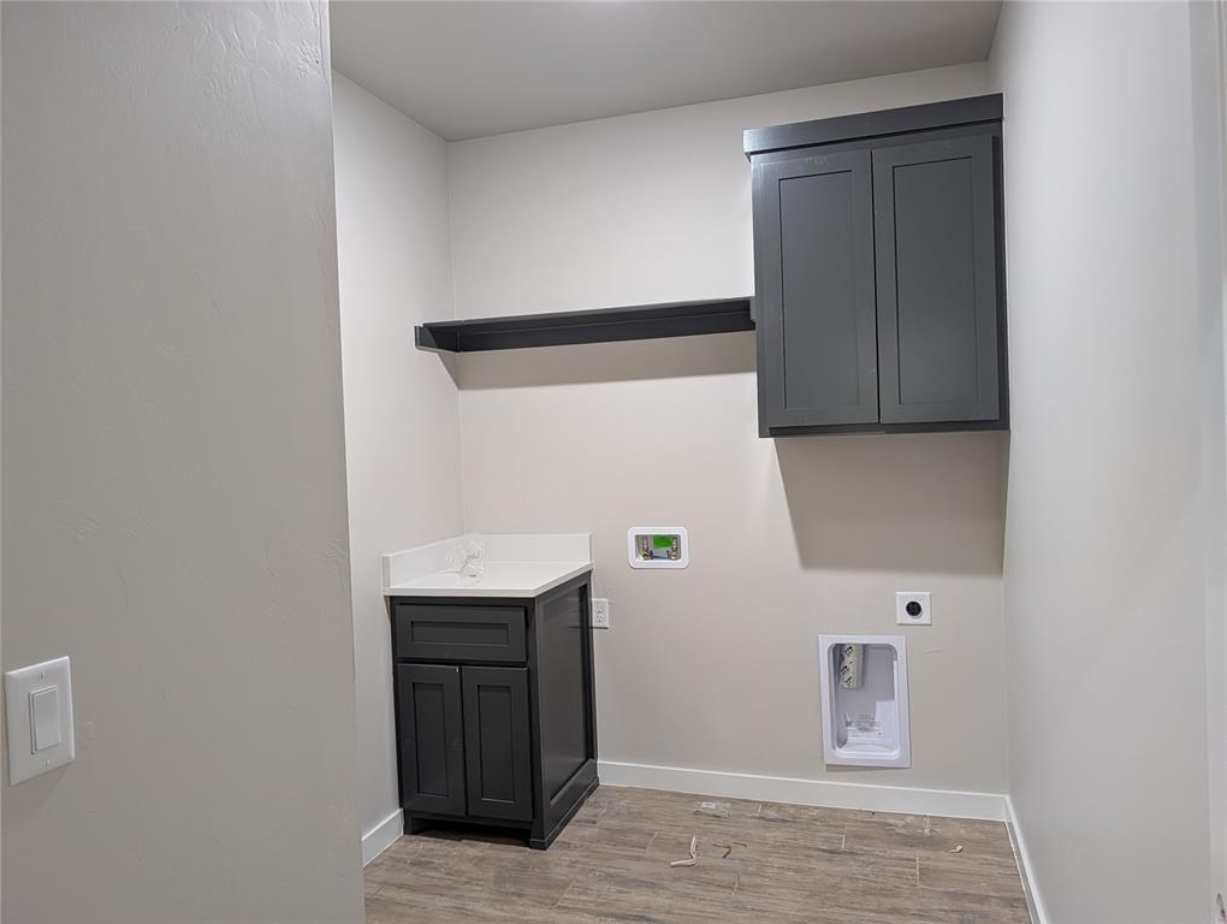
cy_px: 462
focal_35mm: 24
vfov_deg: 56.9
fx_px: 852
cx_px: 614
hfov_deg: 71.5
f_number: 1.68
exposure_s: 1/120
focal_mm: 6.9
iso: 744
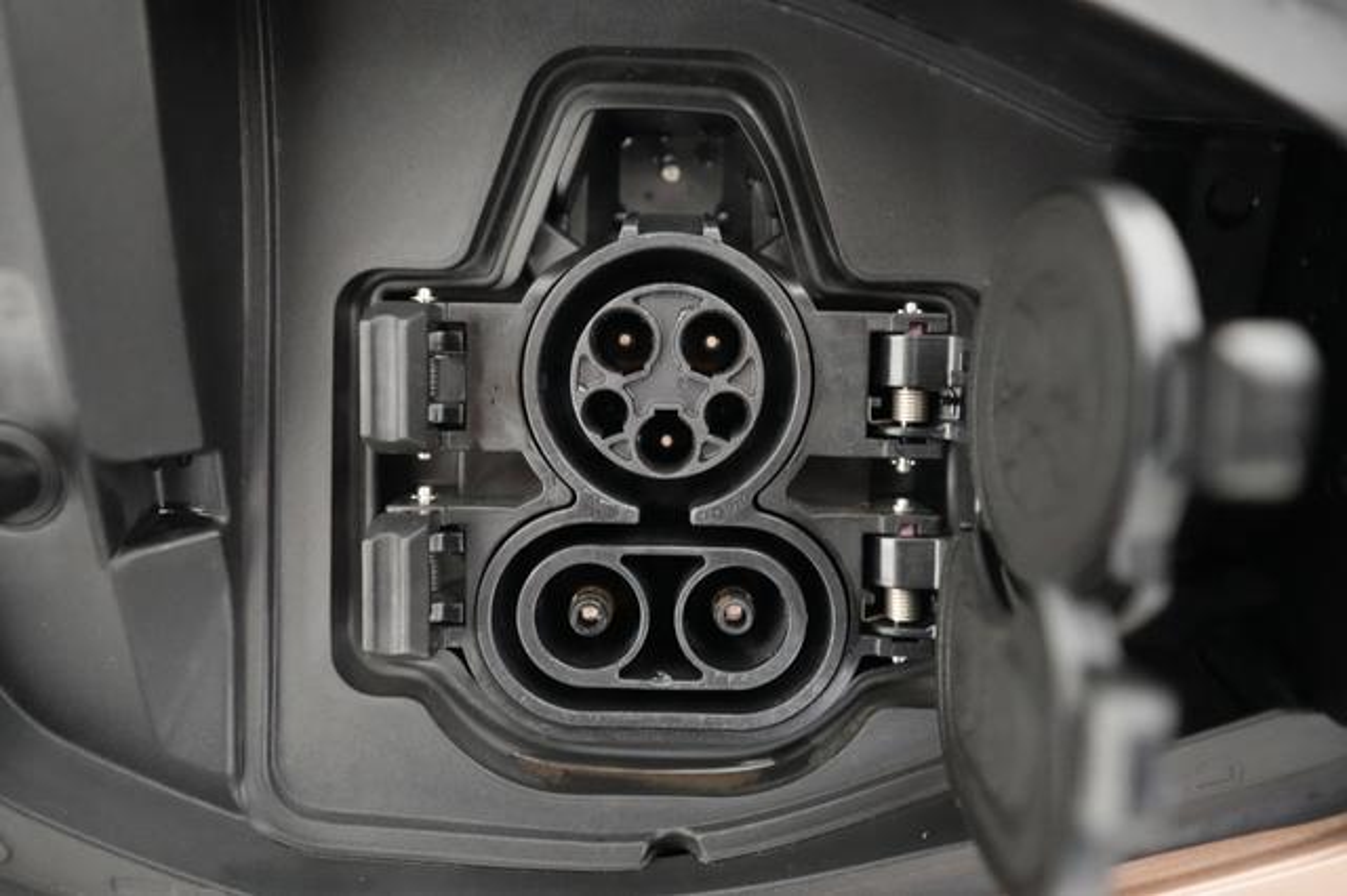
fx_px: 935
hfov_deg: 71.5
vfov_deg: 51.2
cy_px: 448
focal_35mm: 25
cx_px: 674
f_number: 2.8
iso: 12800
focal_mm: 25
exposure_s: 1/80
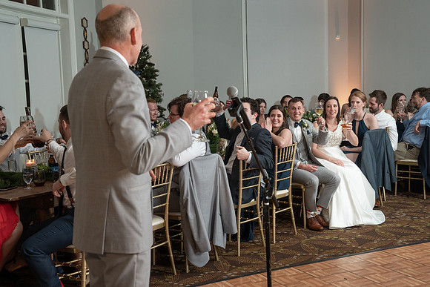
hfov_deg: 39.6
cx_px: 206
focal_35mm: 50
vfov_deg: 27.0
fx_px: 598
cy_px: 138
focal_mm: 47
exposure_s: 1/200
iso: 2000
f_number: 5
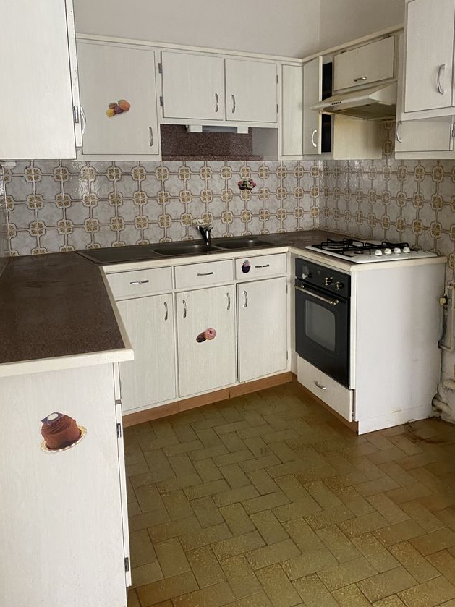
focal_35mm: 31
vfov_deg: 58.1
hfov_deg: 45.2
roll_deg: +1.8
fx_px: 543
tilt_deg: -8.5
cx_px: 268
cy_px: 257
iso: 400
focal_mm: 4.25
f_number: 1.8
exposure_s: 1/60
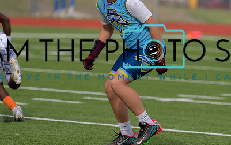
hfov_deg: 5.8
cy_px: 66
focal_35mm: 360
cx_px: 142
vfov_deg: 3.7
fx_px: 2267
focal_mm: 171
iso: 100
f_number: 2.8
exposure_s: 1/1600
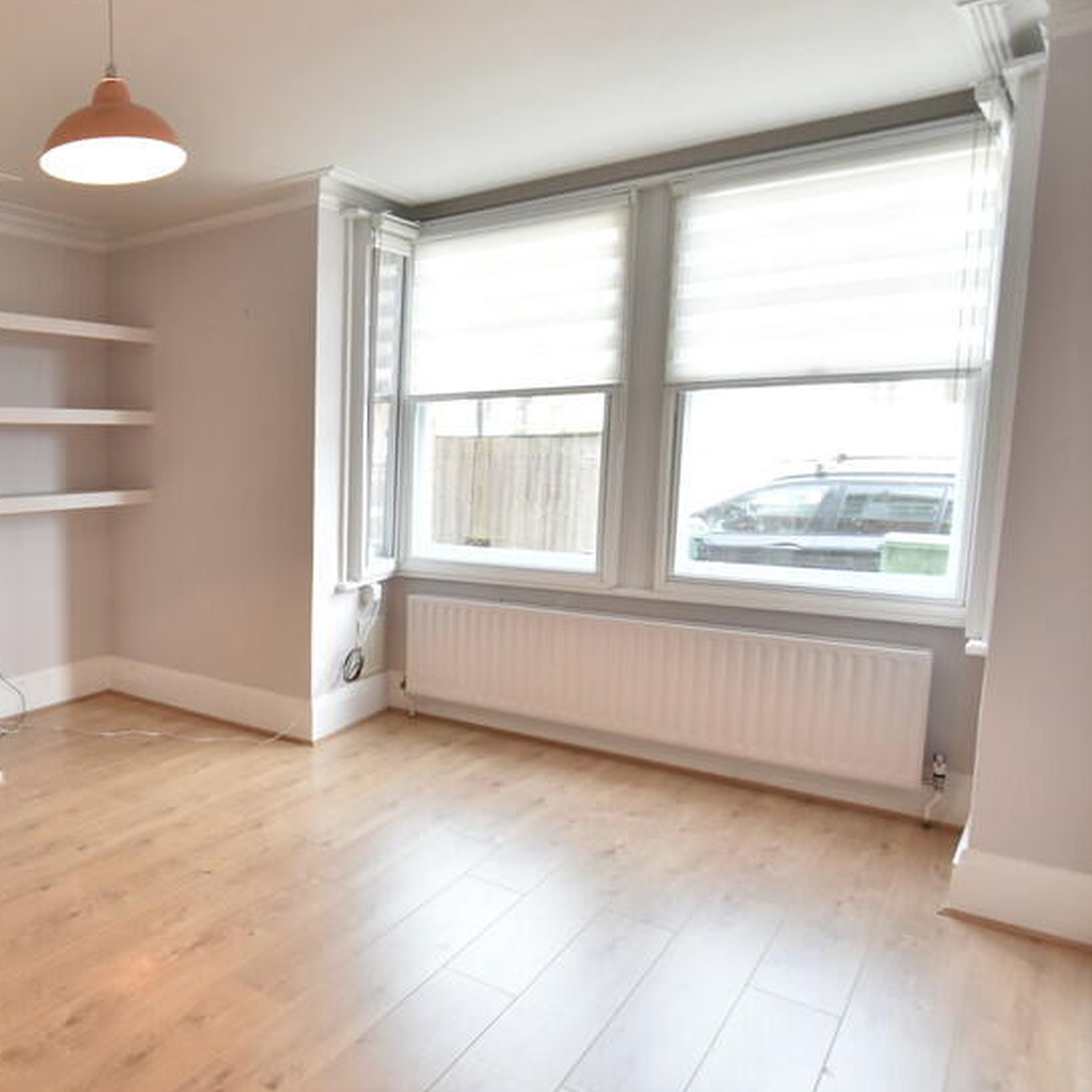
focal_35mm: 24
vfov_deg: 65.0
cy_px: 529
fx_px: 857
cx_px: 82
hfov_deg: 55.2
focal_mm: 10
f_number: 4
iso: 500
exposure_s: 1/60
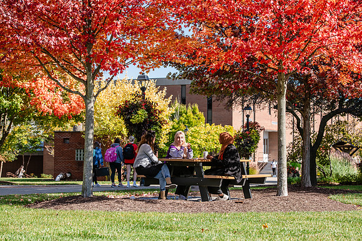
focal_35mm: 86
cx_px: 181
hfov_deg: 23.6
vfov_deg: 15.9
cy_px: 120
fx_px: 865
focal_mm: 86
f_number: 6.3
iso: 160
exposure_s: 1/320
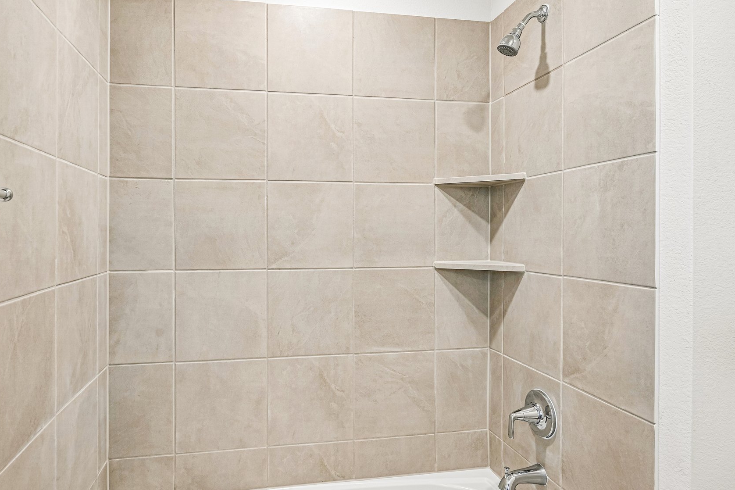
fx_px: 449
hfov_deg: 78.3
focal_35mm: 22
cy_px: 228
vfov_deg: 57.2
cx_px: 324
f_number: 8
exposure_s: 1/13
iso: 400
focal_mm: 18
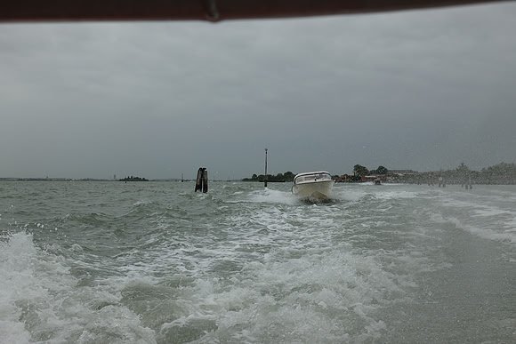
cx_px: 258
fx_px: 688
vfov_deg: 28.1
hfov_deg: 41.1
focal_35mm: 48
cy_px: 172
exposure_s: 1/400
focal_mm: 17.49
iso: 125
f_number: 5.6
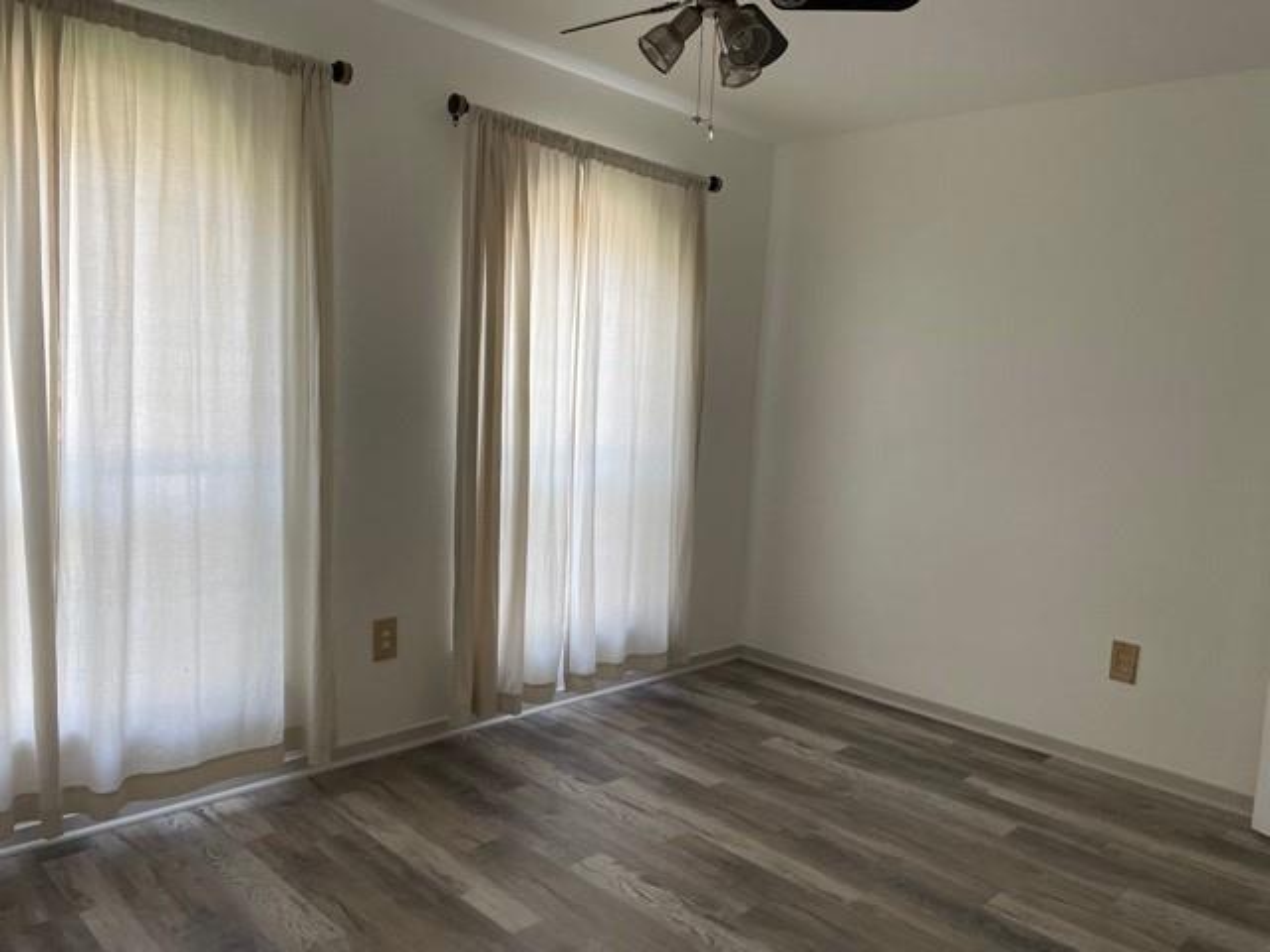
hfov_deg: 67.3
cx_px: 635
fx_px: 954
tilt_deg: -5.5
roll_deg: -2.4
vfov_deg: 53.1
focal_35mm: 26
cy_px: 476
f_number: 1.6
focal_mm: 4.2
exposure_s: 1/103
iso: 125
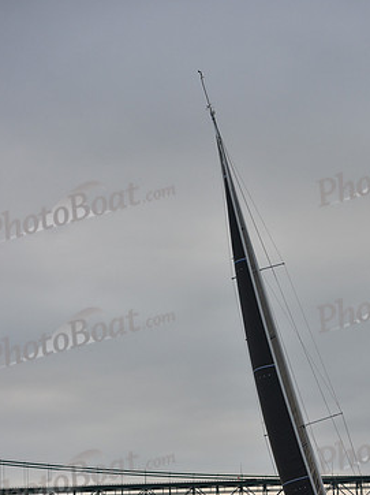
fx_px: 1541
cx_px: 246
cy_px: 388
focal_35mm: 108
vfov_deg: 18.1
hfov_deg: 13.7
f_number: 5
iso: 500
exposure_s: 1/640
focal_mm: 70
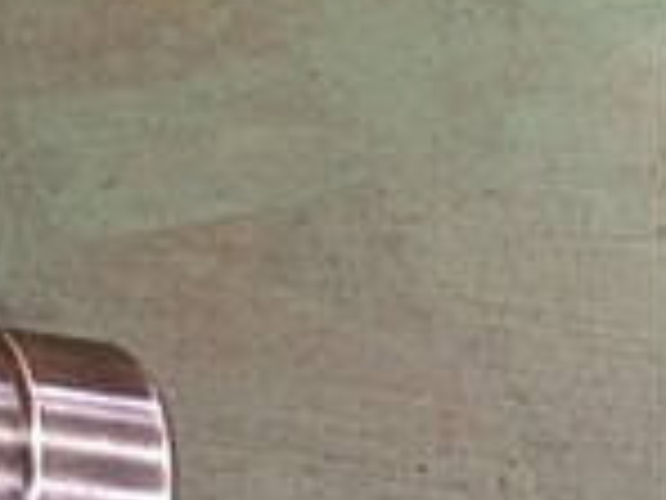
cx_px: -756
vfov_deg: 11.8
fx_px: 2405
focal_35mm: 125
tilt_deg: -59.1
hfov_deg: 13.1
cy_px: 441
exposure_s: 1/30
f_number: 2.2
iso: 160
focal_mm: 4.15
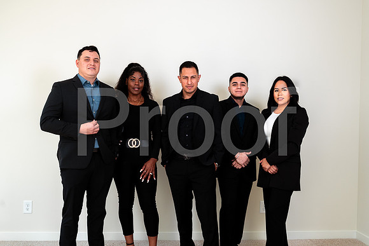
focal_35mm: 37
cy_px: 123
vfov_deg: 36.0
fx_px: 379
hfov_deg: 51.9
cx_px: 184
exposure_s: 1/160
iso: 200
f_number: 5.6
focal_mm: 37
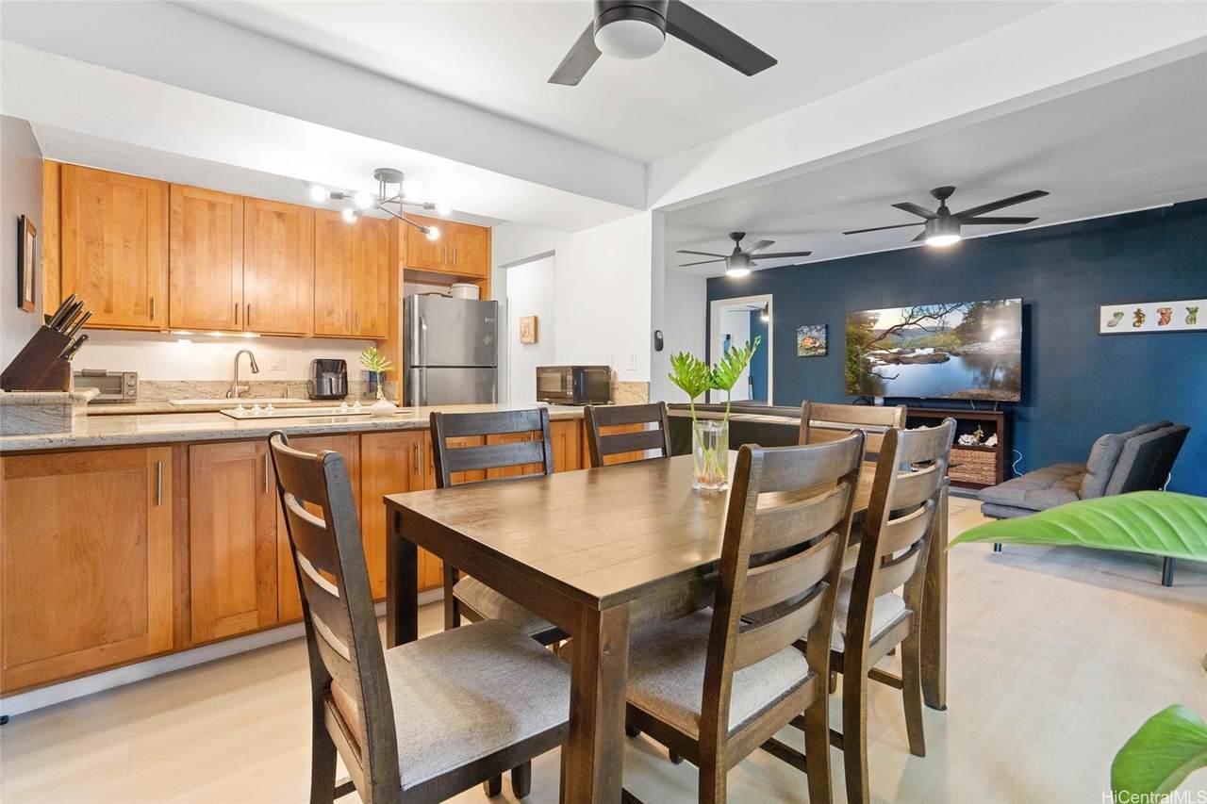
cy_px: 402
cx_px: 604
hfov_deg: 96.7
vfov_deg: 73.7
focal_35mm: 16
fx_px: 536
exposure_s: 1/15
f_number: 8
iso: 1000
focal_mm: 16
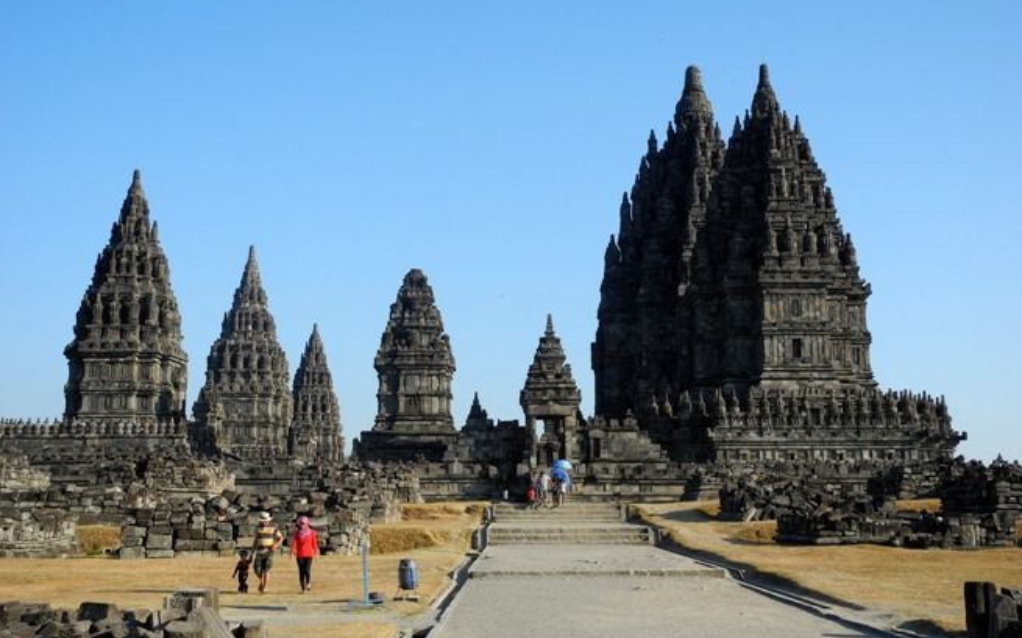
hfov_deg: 48.2
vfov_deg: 31.2
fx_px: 1142
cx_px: 519
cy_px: 321
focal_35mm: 41
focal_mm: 8.1
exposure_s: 1/1000
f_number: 3.2
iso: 100
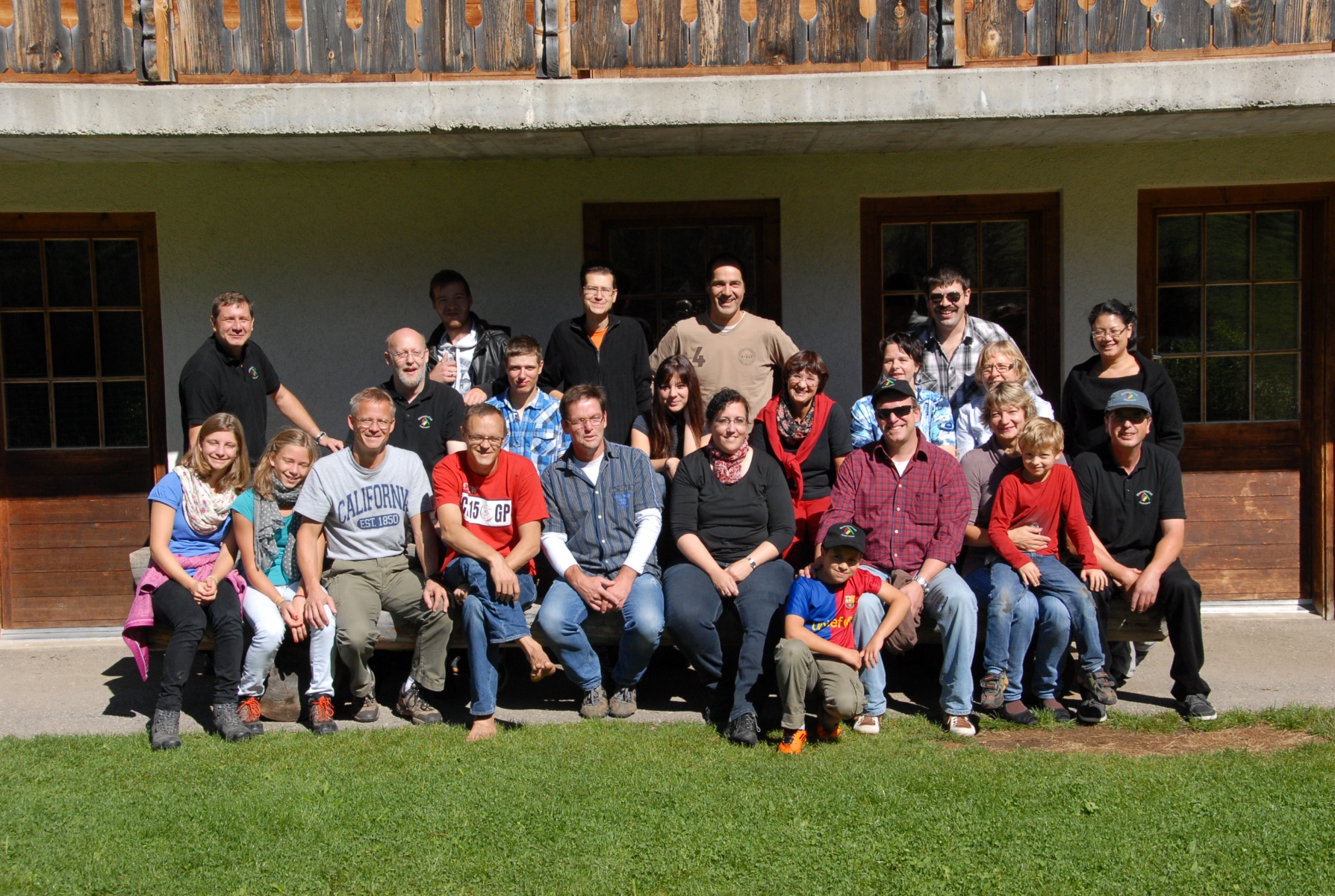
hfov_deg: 36.8
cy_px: 448
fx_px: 2006
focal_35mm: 54
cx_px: 668
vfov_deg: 25.2
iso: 320
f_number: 10
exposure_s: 1/400
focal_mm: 36
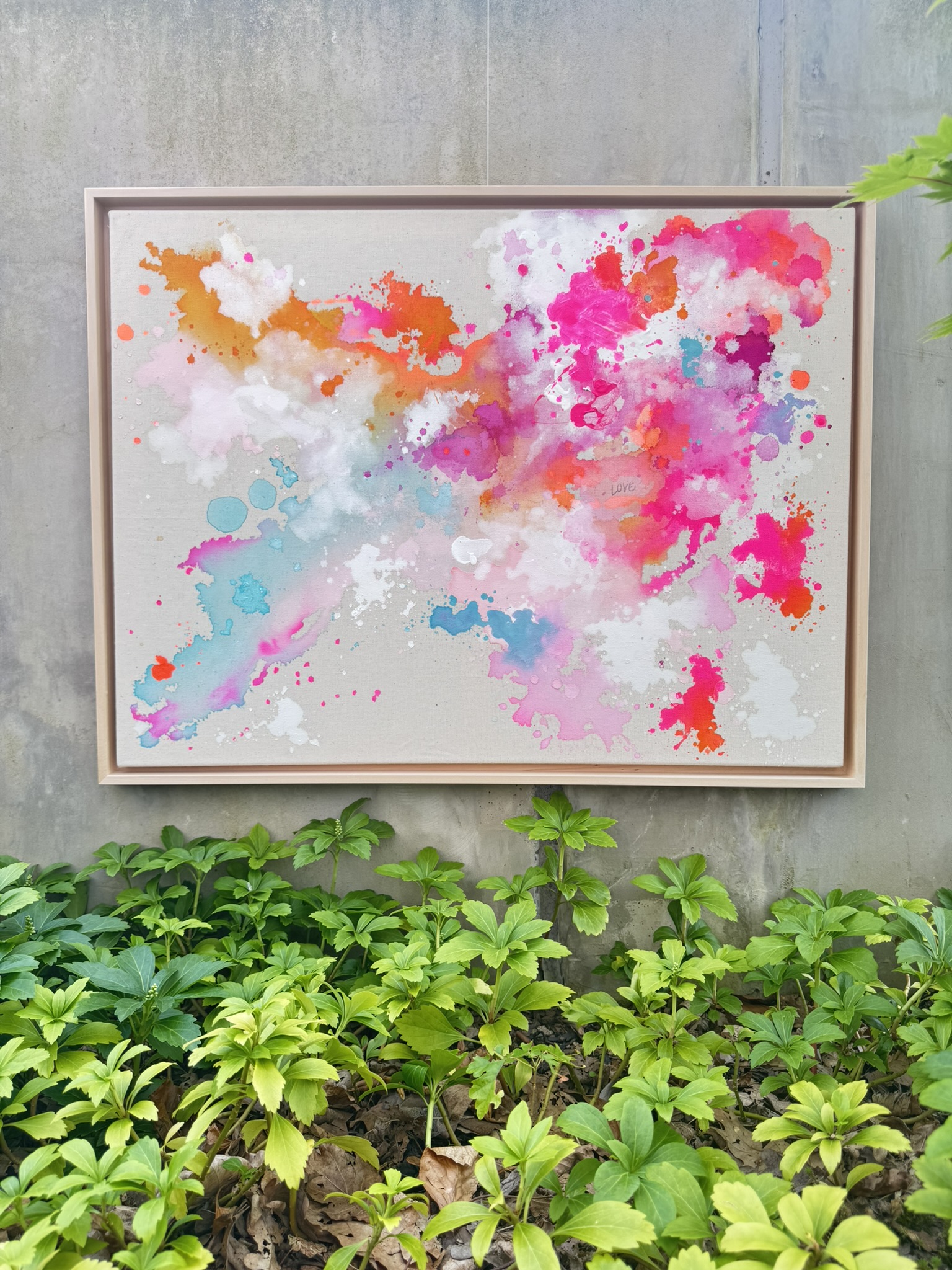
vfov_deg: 71.6
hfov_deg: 56.8
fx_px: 880
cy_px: 635
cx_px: 476
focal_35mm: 24
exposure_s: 1/121
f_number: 1.78
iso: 64
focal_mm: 6.76
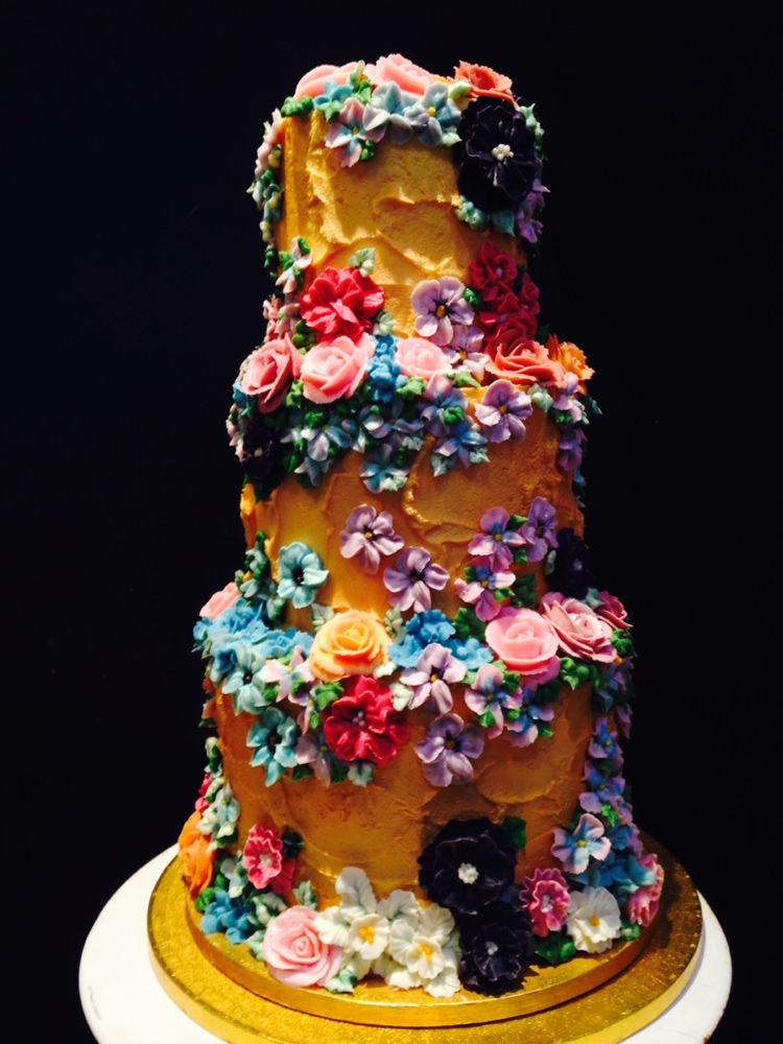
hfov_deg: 42.9
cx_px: 392
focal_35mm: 33
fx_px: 995
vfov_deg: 55.4
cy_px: 522
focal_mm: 4.12
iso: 64
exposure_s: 1/20
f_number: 2.4
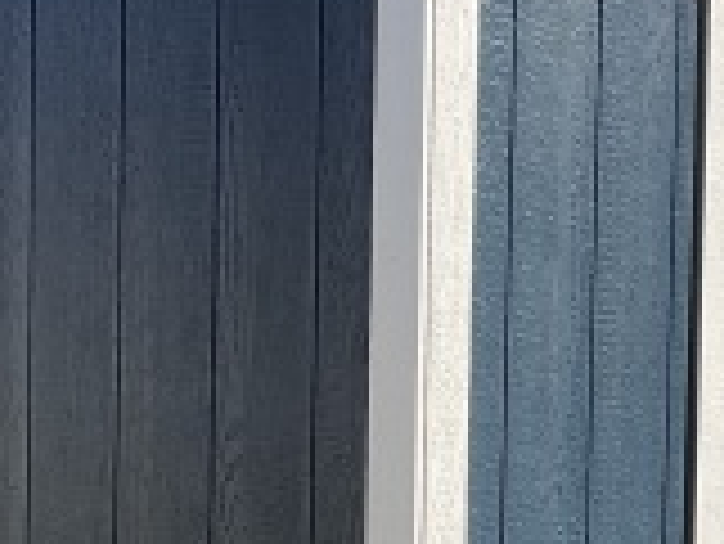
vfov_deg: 12.8
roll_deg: -0.9
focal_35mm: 115
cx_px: 499
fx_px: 2407
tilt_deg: -2.3
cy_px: 508
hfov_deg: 17.1
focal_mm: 3
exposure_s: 1/1168
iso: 16
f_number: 1.8
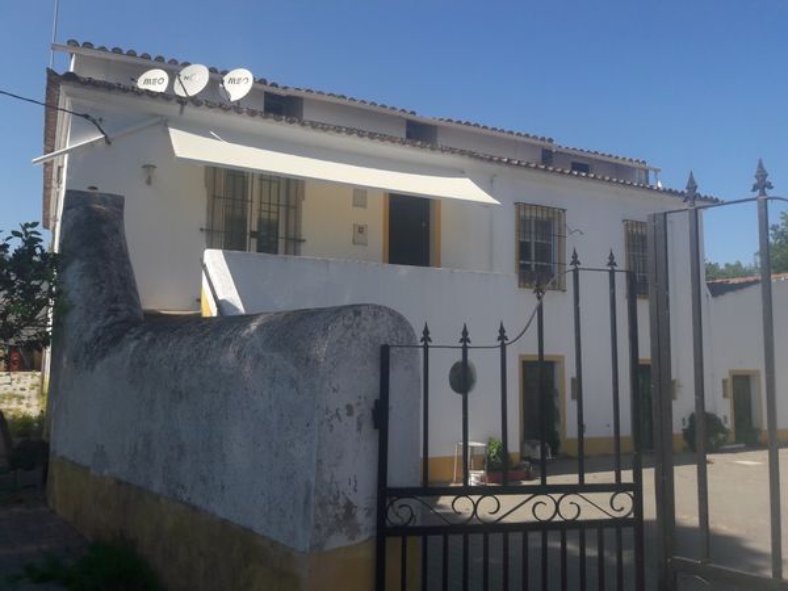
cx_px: 394
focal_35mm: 28
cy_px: 296
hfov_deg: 63.4
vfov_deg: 49.7
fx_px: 637
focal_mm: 3.7
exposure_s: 1/1502
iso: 40
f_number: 1.9
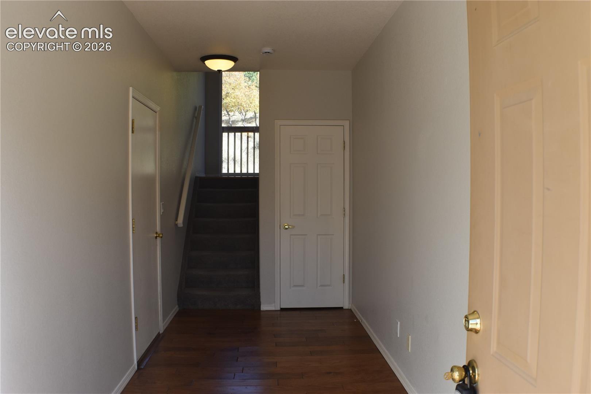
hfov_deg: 46.4
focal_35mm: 42
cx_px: 296
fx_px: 689
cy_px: 197
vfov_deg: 31.9
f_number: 7.1
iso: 400
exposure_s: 1/200
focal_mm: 28
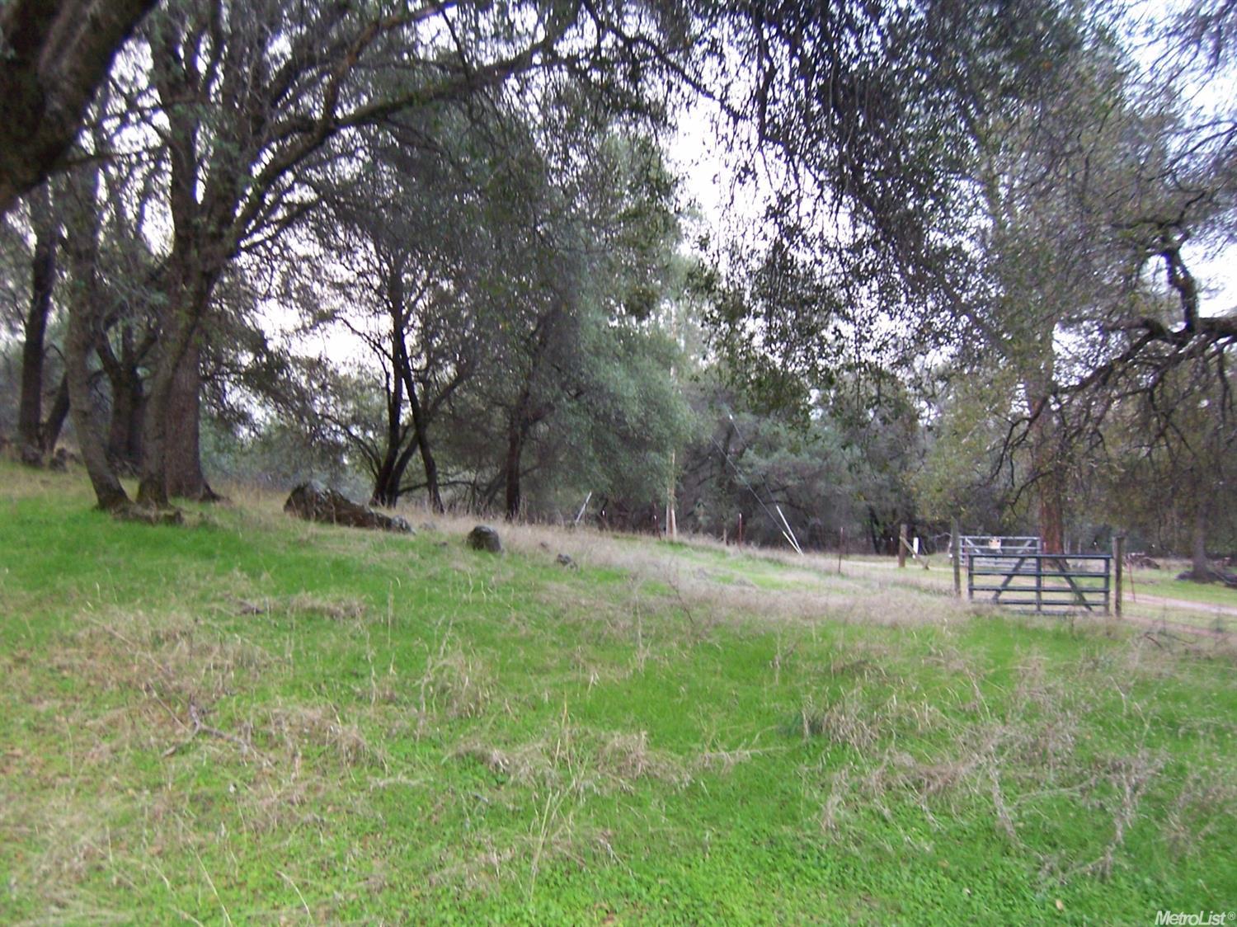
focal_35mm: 23
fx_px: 822
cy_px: 464
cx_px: 618
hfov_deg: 73.9
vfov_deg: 58.9
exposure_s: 1/20
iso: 160
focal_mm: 3.8
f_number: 2.8
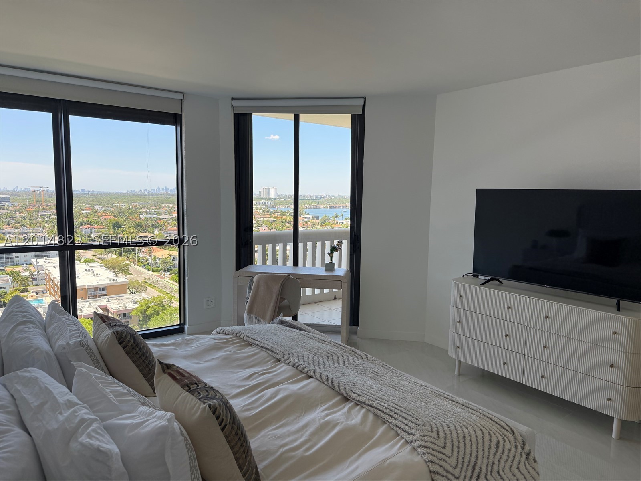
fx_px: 444
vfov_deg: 56.8
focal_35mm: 24
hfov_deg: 71.6
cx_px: 320
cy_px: 240
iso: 100
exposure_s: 1/955
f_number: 1.78
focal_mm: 6.76
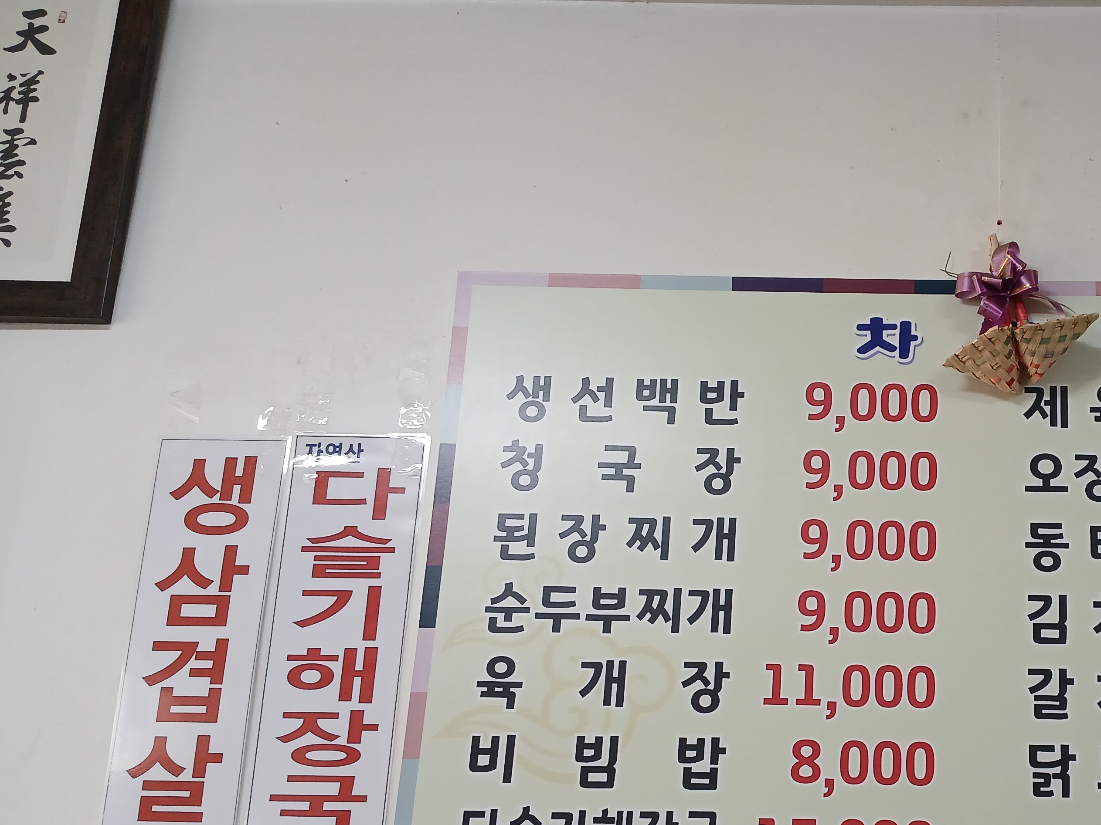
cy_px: 526
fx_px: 1336
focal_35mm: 42
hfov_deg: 42.7
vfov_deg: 34.1
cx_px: 883
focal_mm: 3.98
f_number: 1.8
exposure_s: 1/60
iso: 125
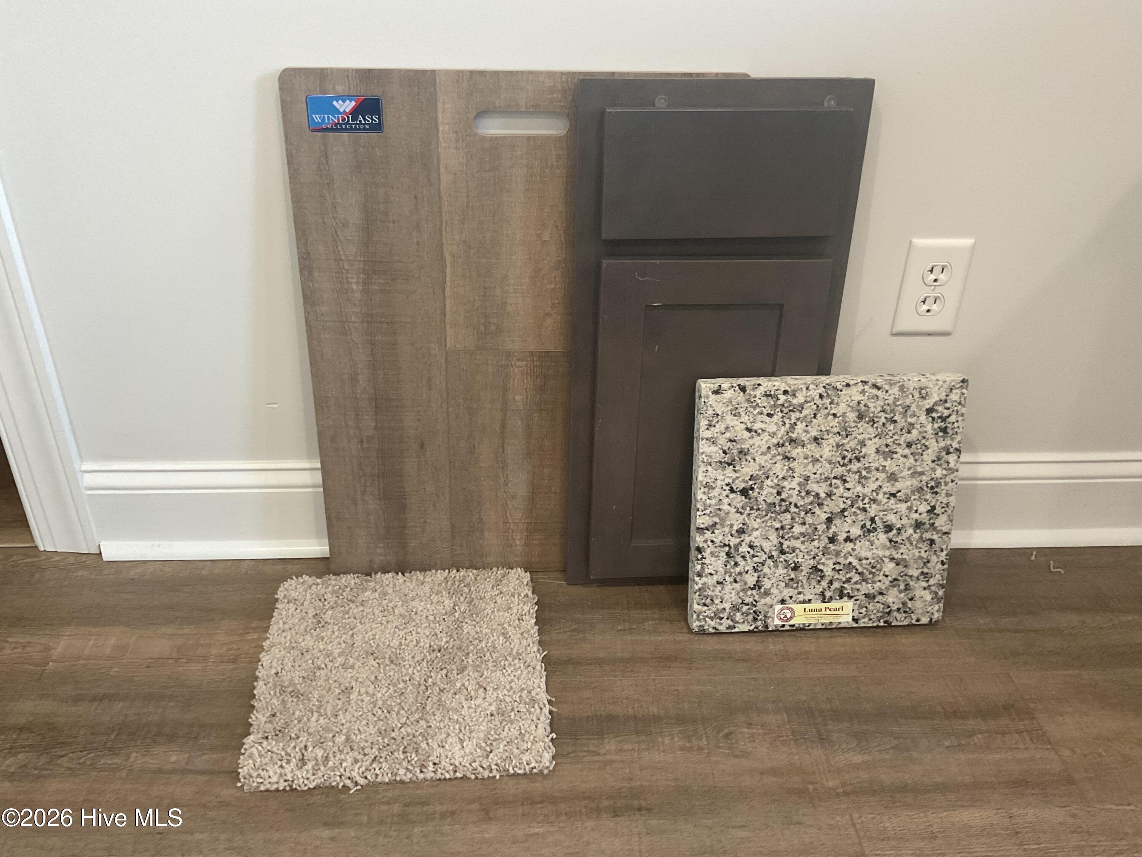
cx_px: 571
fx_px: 957
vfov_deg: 48.2
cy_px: 428
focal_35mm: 29
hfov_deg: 61.7
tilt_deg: -30.8
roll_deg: -0.6
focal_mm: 3
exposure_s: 1/60
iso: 125
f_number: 1.8
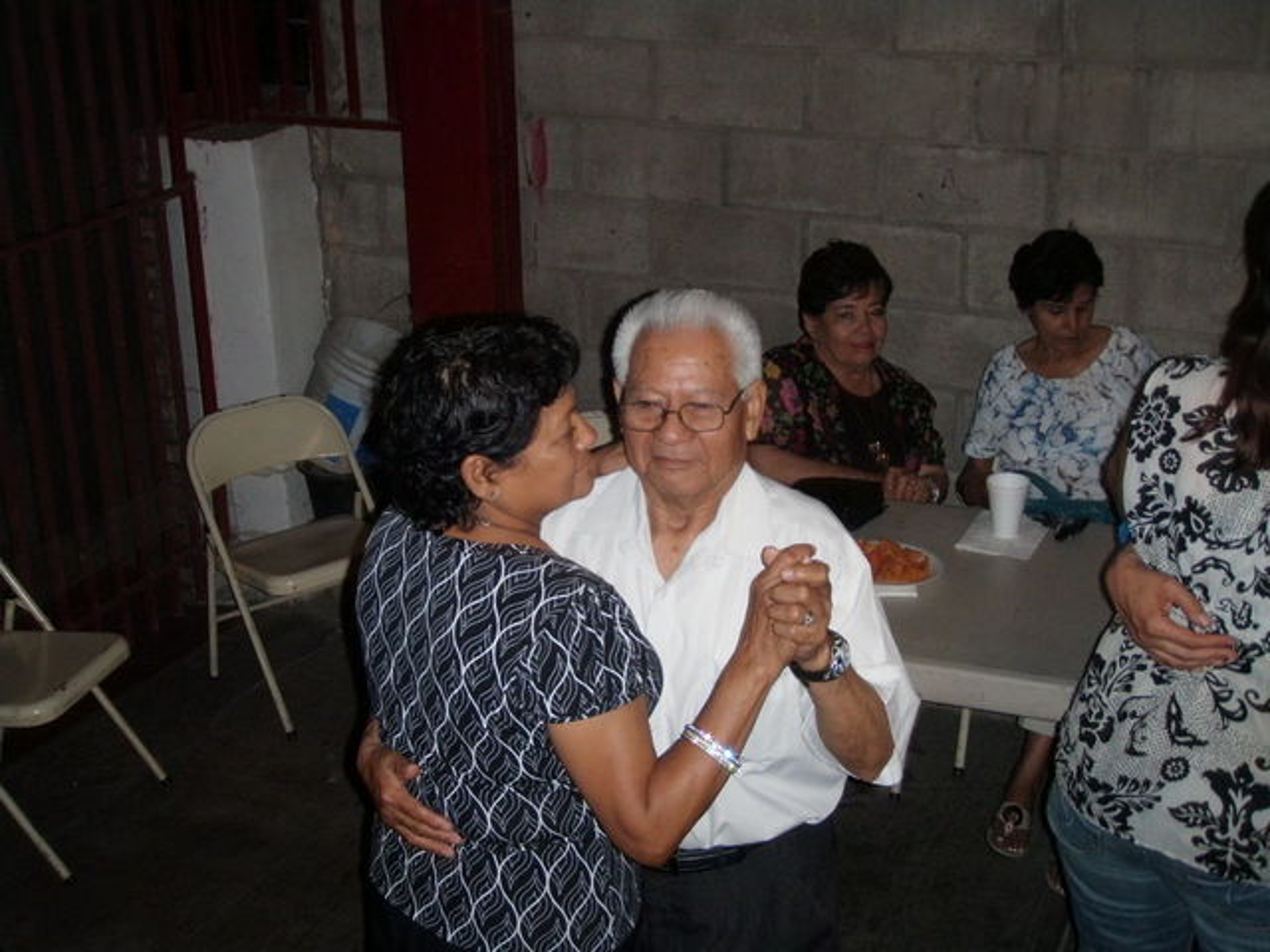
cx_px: 635
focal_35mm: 51
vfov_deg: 28.6
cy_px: 476
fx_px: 1871
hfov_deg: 37.5
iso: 200
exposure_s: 1/40
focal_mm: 9.13
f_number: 4
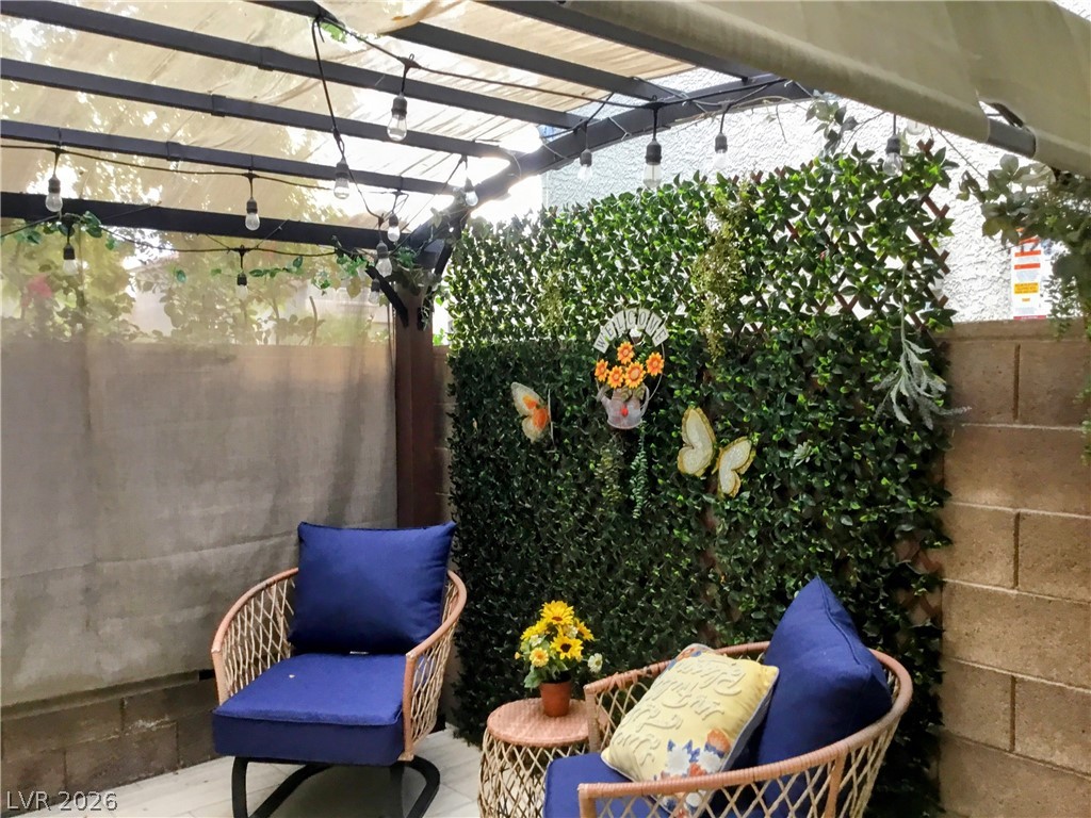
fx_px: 977
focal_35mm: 31
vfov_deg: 45.4
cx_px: 546
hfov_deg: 58.4
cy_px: 409
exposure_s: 1/30
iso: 32
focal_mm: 3.3
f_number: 2.4
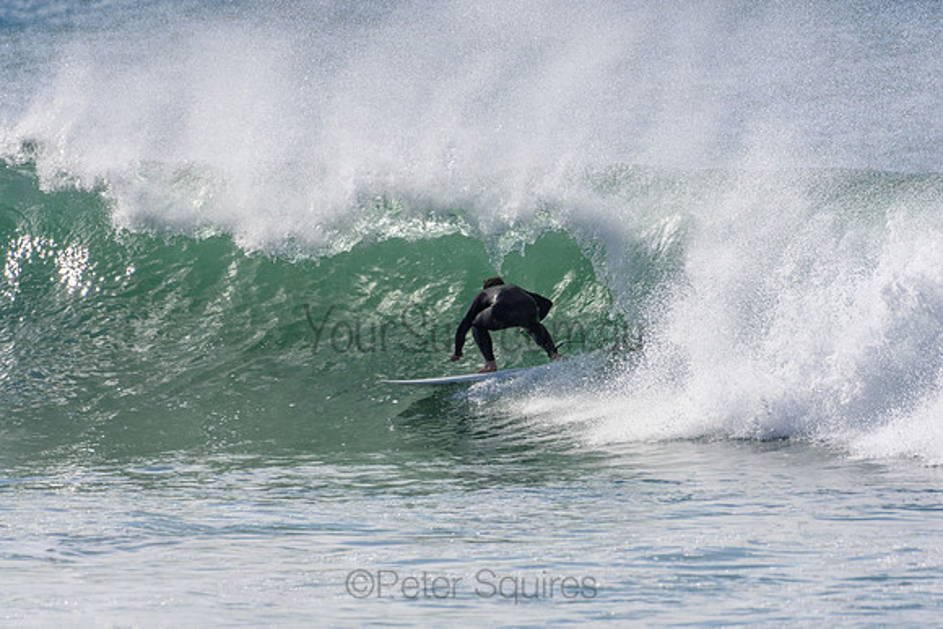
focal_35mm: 750
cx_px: 472
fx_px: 19650
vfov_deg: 1.8
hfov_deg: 2.7
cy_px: 314
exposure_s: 1/2000
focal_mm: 500
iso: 280
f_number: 5.6
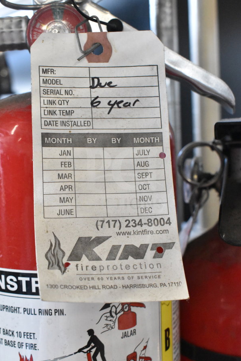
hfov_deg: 27.5
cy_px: 181
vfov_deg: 40.3
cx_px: 121
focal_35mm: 49
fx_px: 492
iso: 6400
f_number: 8
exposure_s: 1/250
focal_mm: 32
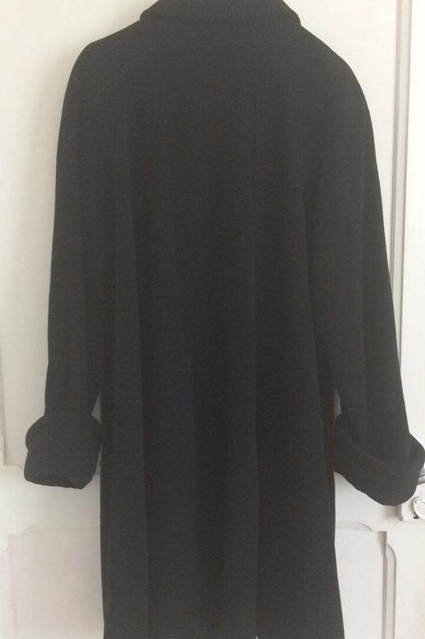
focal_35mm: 37
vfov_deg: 51.9
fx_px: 656
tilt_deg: -10.5
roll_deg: +0.4
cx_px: 234
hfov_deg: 35.9
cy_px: 335
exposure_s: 1/33
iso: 200
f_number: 2.2
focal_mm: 4.15
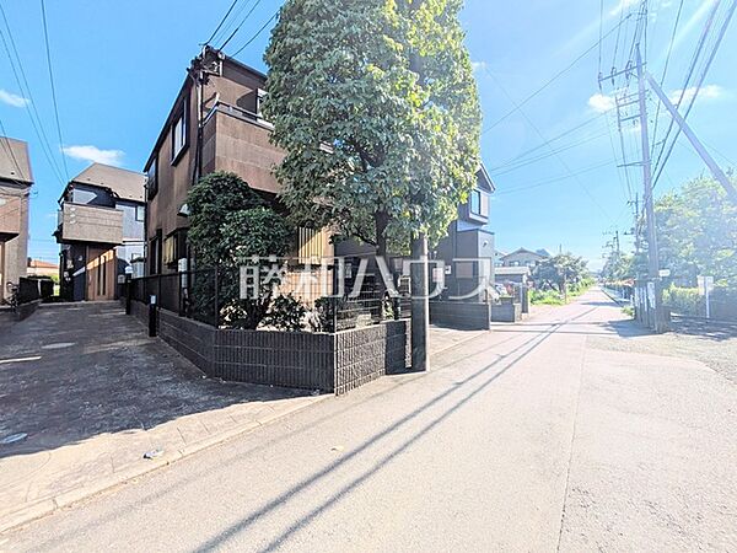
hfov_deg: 102.1
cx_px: 368
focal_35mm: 14
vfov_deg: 85.7
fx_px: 298
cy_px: 276
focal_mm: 1.83
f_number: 2.2
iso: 47
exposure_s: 1/2404
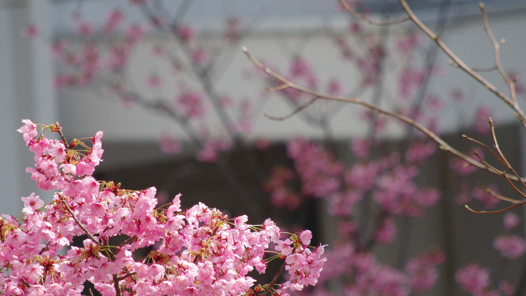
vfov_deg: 2.7
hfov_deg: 4.7
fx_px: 6359
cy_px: 181
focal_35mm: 456
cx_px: 256
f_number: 8
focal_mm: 280
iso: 200
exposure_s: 1/320
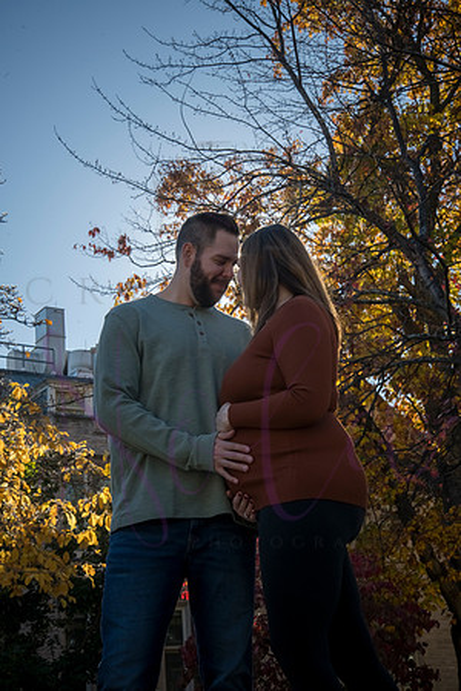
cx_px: 230
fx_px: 1191
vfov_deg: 32.4
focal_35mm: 62
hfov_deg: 21.9
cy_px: 346
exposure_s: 1/160
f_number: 20
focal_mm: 62
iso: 640
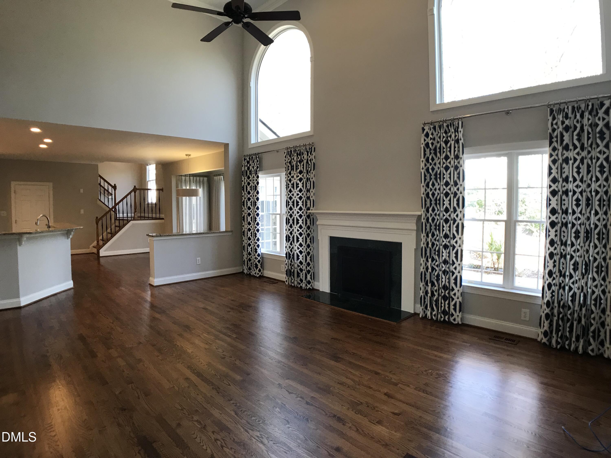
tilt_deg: -3.2
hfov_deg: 63.4
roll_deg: +0.5
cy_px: 229
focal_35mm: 28
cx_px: 306
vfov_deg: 49.7
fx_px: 494
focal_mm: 3.99
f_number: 1.8
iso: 20
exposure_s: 1/30
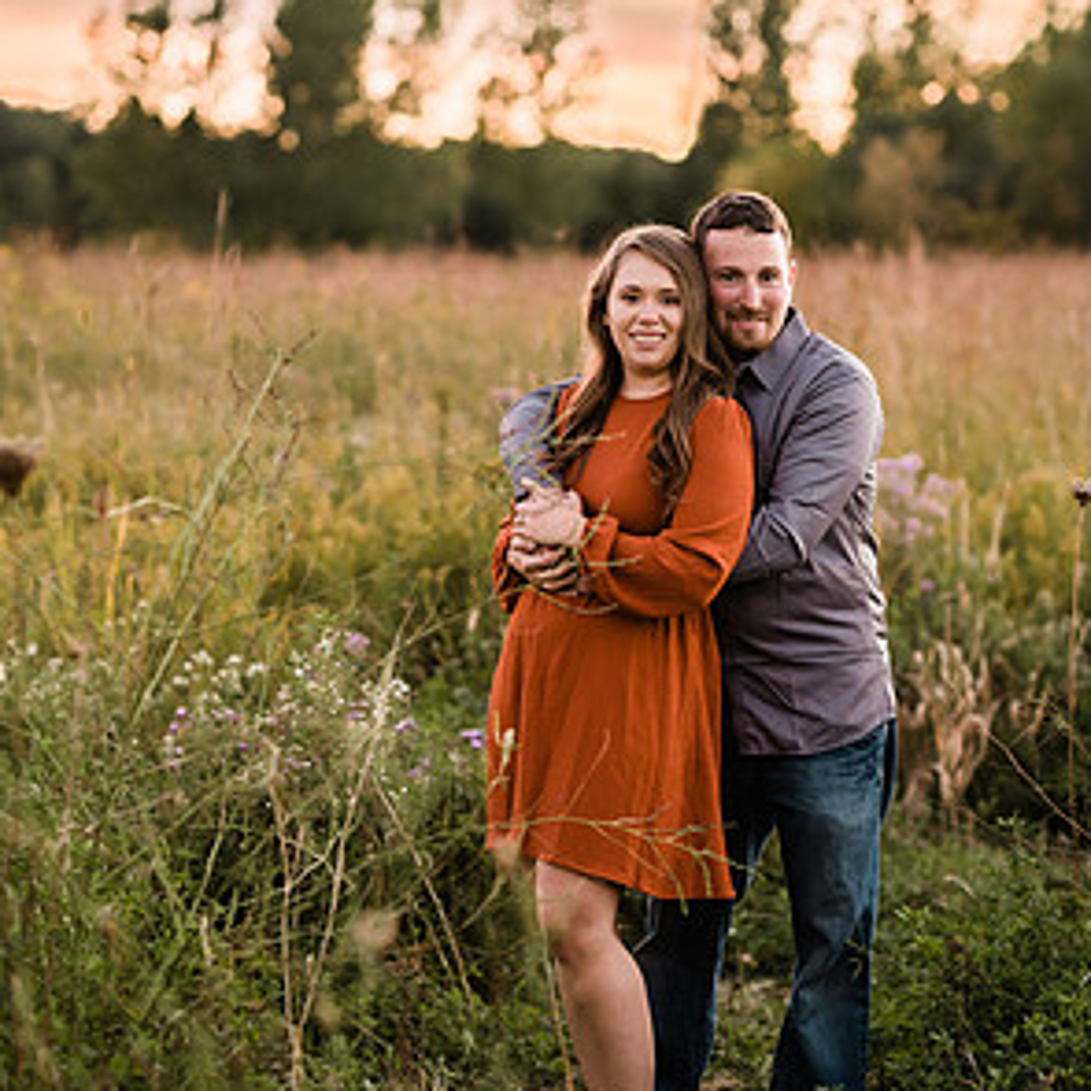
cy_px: 581
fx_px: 3922
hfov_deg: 15.8
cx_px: 549
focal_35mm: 110
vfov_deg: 15.8
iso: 500
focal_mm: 85
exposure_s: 1/200
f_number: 2.5
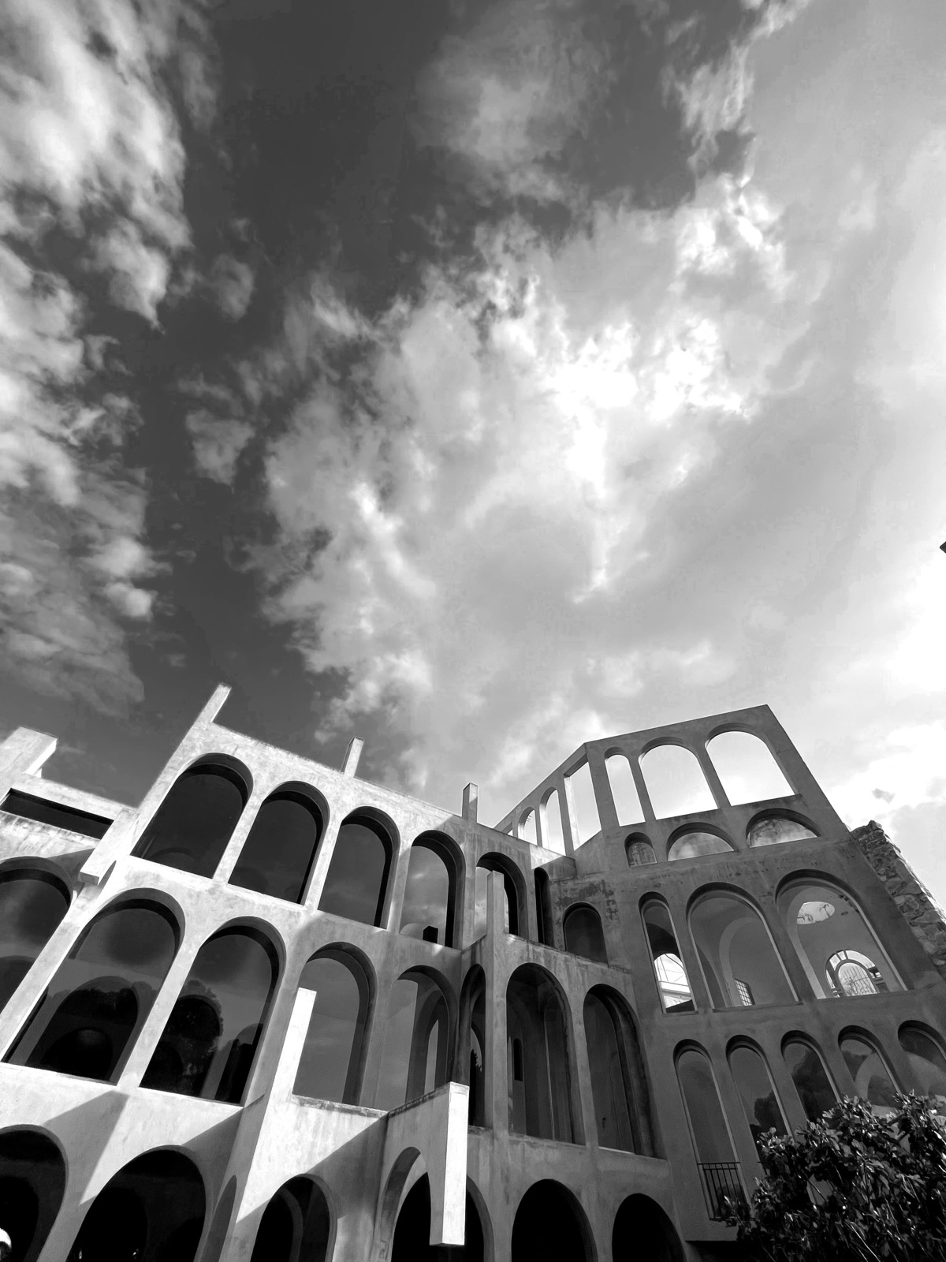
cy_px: 631
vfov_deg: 106.2
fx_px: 474
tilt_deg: +55.6
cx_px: 473
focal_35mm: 13
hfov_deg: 89.9
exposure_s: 1/2273
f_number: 1.8
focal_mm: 1.57
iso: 32
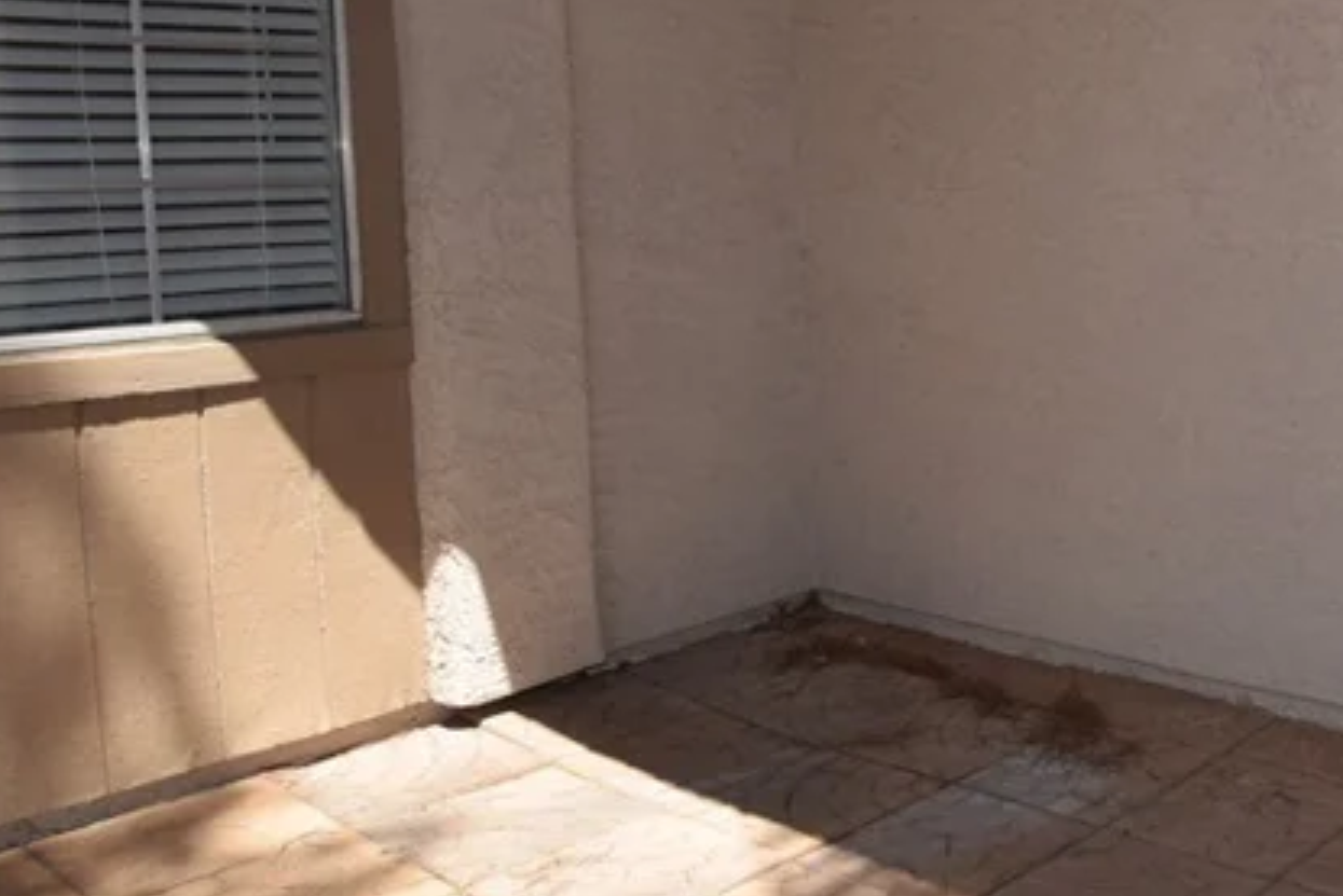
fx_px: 1381
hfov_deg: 44.5
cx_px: 1327
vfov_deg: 35.5
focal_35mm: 37
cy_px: 267
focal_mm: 10
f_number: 7.1
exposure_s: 1/200
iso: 100
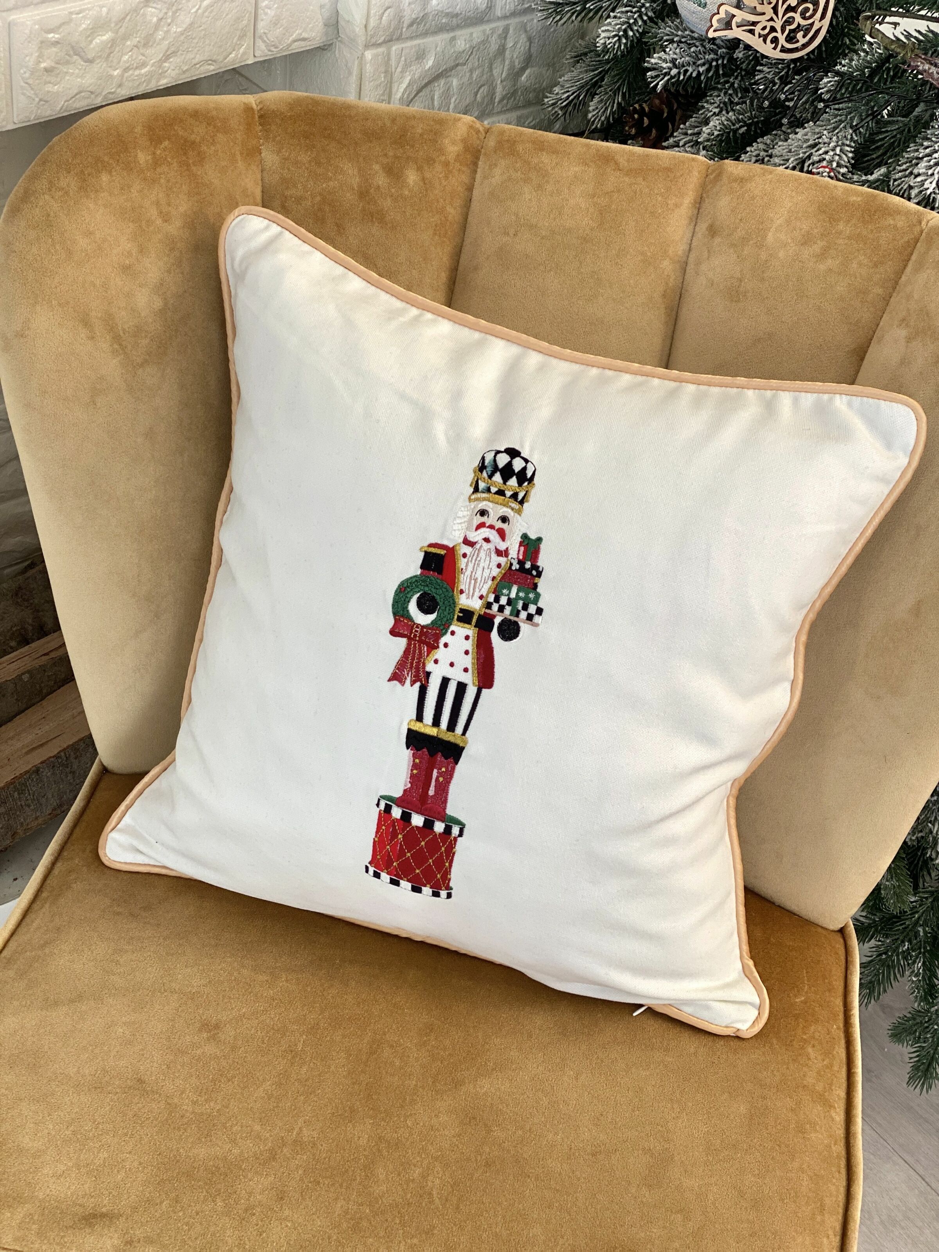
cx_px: 470
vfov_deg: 36.8
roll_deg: -7.0
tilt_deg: -38.6
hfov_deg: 28.0
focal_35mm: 52
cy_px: 626
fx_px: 1881
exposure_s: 1/122
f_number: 2
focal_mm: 6
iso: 40
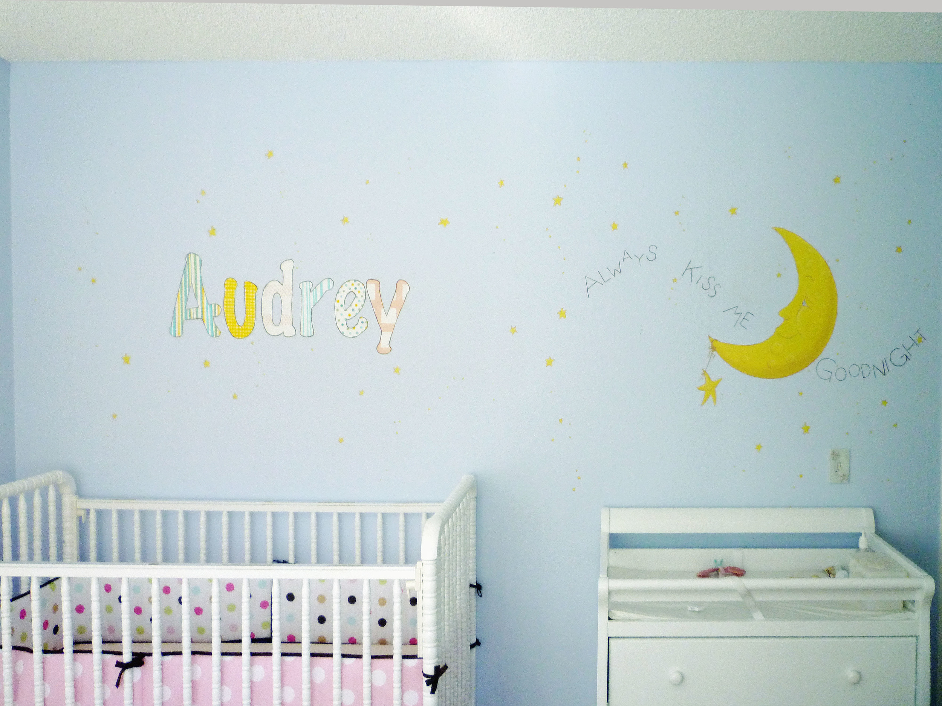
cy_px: 353
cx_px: 471
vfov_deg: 48.2
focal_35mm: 29
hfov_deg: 61.7
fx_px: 789
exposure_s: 1/30
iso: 250
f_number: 3.3
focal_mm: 5.2
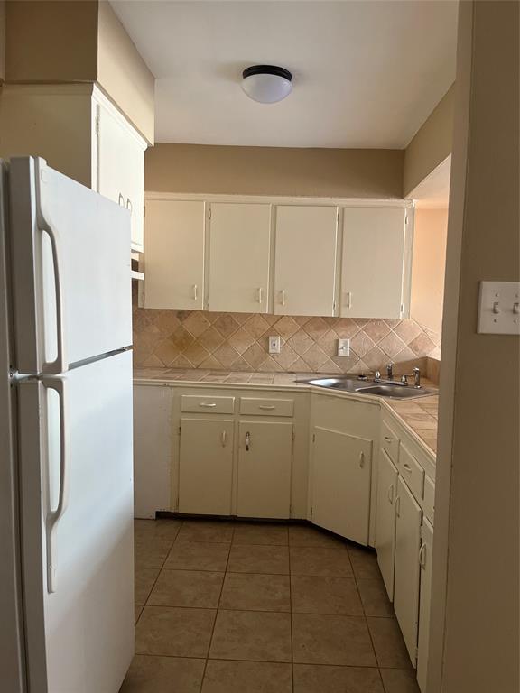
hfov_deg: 53.1
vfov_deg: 67.3
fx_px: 521
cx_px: 260
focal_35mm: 26
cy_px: 346
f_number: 1.6
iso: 250
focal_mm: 5.1
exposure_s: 1/60
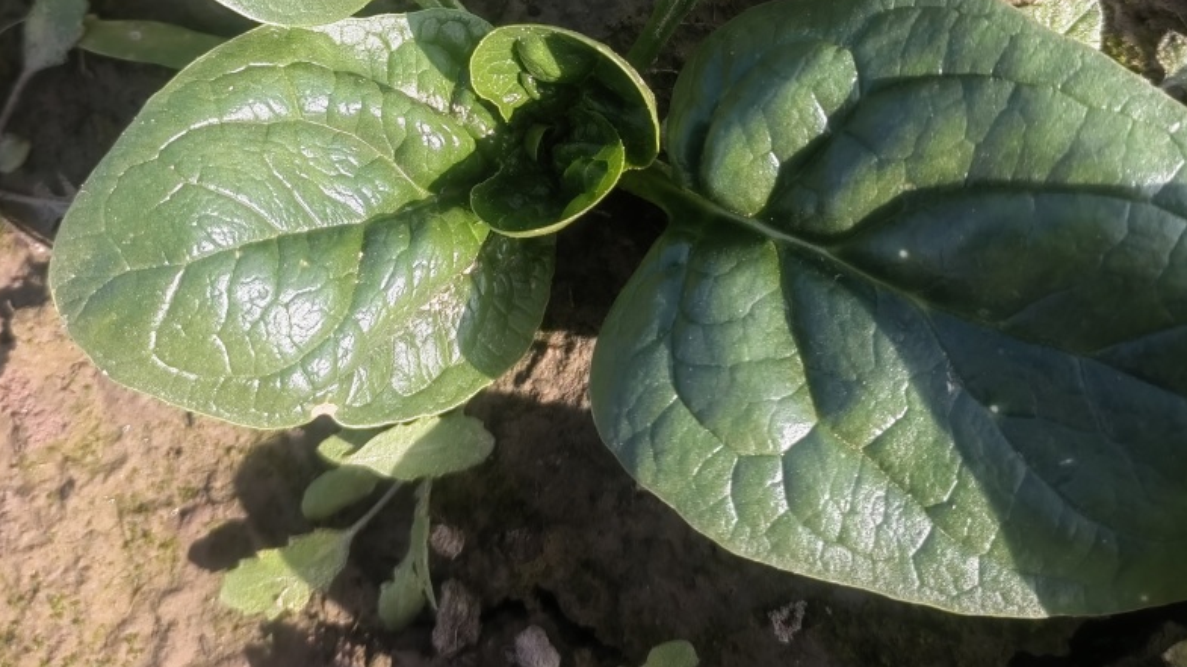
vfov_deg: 28.4
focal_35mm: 40
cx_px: 593
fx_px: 1259
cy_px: 52
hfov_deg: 50.5
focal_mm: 5.52
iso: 50
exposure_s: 1/1600
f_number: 1.9
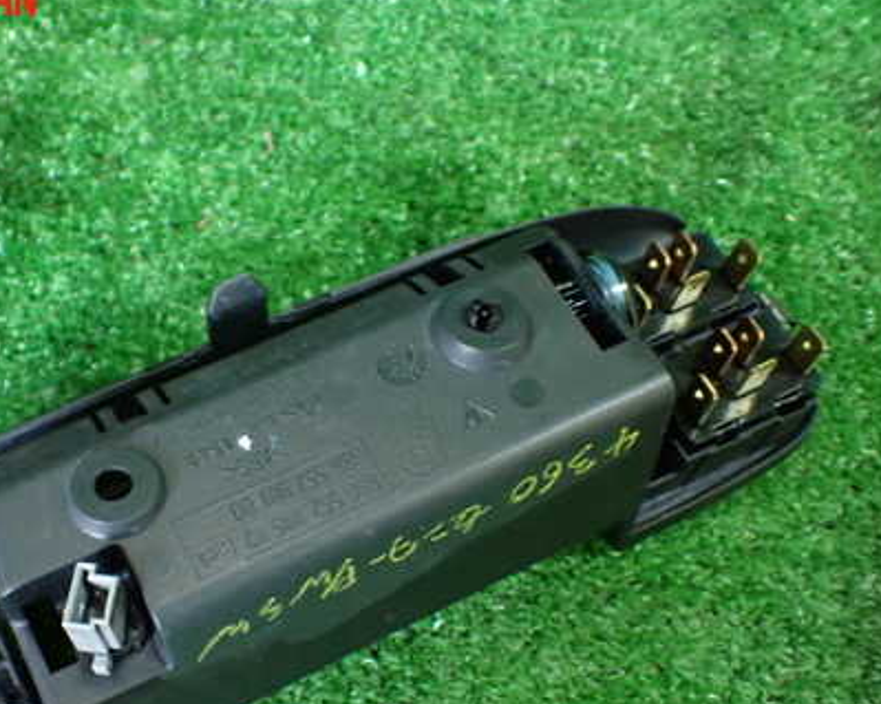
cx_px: 298
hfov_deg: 41.5
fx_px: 1147
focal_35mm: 44
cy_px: 470
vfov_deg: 33.8
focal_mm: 5.4
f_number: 2.3
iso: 800
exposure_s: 1/60
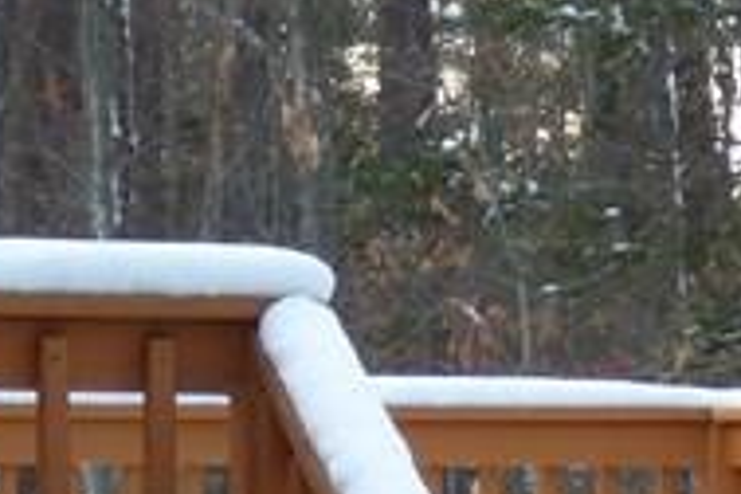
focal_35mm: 242
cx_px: 318
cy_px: 643
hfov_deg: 8.5
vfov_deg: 5.6
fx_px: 4981
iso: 100
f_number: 3.6
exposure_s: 1/80
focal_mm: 7.37
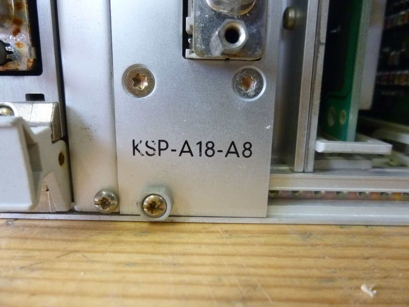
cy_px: 154
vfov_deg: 54.9
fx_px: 295
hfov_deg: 69.4
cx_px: 204
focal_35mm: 25
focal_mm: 4.5
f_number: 3.1
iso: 400
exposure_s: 1/25
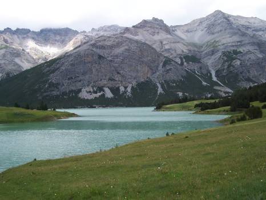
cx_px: 133
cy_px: 100
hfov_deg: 49.0
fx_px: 292
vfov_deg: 37.8
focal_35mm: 38
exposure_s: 1/250
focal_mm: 6.3
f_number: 2.8
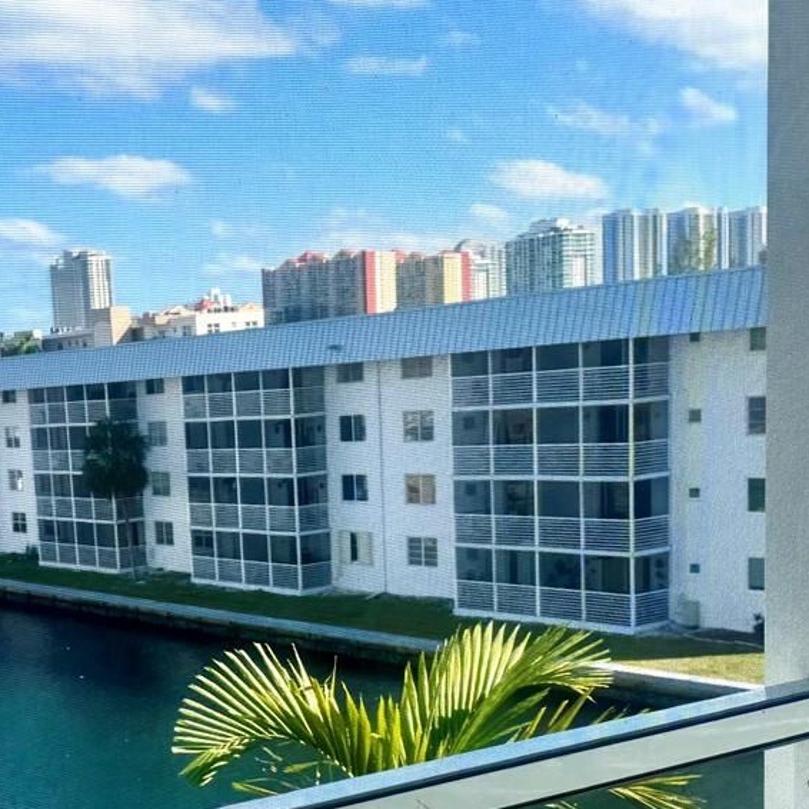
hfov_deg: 27.8
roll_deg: +2.8
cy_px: 686
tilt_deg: -10.2
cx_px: 129
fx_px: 1586
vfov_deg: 27.8
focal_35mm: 60
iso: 80
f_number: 1.78
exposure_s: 1/2710
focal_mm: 6.76
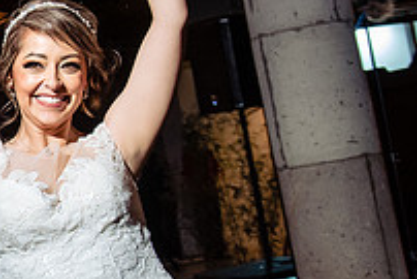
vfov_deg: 14.7
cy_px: 114
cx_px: -149
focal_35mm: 93
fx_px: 1078
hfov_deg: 19.8
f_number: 7.1
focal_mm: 31
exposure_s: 1/40
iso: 2000
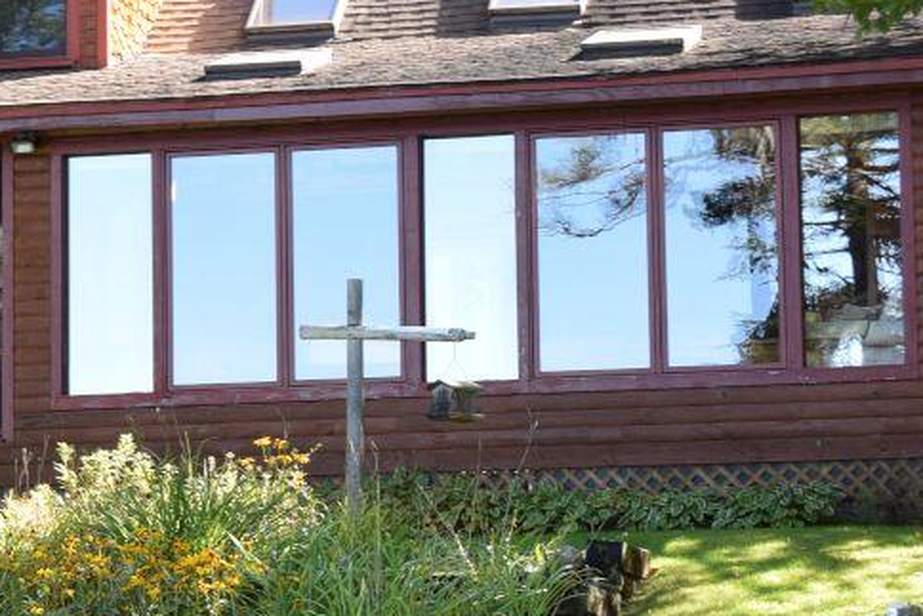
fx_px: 4052
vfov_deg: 8.7
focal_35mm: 158
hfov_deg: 12.9
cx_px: 217
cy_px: 259
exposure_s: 1/200
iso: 400
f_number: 7.1
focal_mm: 34
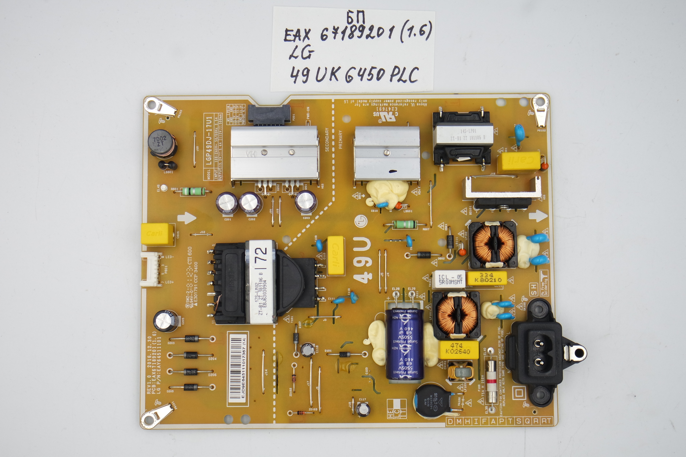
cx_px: 343
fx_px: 1029
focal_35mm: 54
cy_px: 228
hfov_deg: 36.9
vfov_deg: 25.1
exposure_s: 1/125
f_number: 5
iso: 200
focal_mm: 20
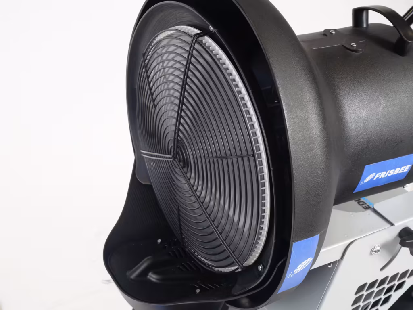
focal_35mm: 64
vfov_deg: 22.9
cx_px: 206
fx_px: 764
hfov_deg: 30.3
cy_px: 155
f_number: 5.6
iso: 200
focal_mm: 32
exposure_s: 1/6
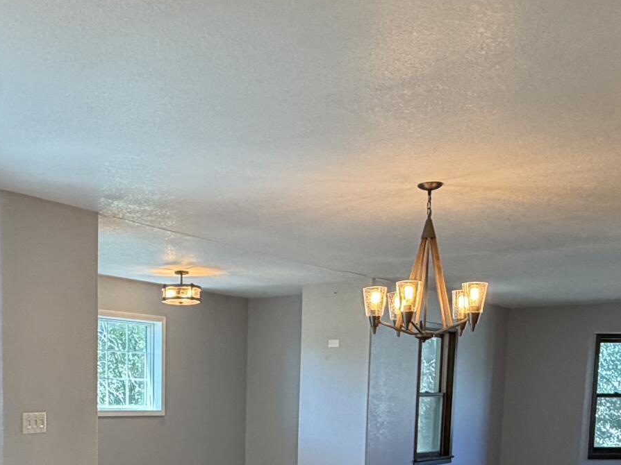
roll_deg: -0.2
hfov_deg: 39.5
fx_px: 843
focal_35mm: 47
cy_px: 496
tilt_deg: -6.5
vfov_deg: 28.4
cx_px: 167
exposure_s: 1/60
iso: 200
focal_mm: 2.22
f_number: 2.2
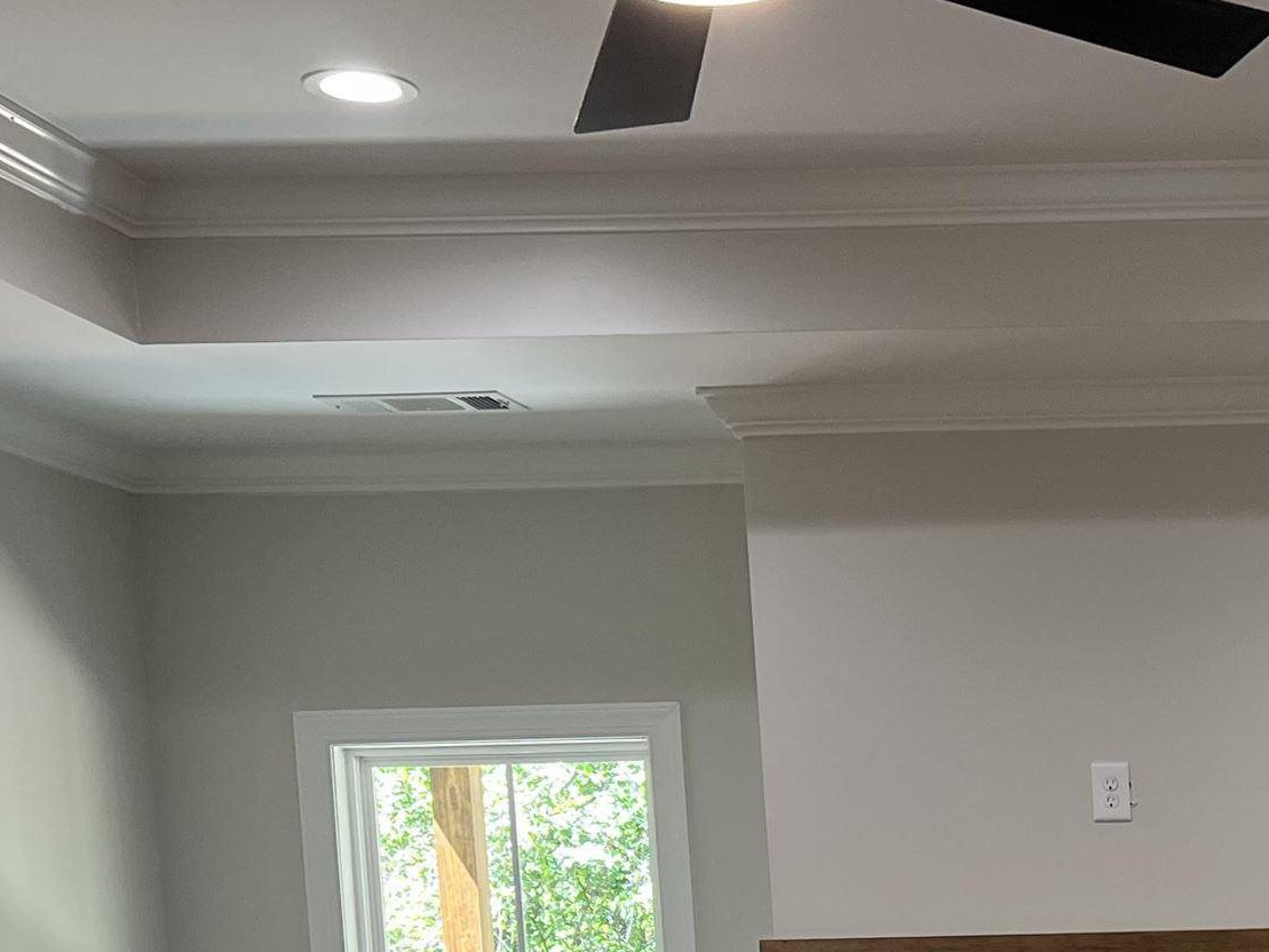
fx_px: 2640
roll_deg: +1.9
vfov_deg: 18.9
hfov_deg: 24.8
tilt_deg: -7.8
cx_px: 1472
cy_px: 1244
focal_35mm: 72
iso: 100
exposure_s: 1/120
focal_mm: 5.7
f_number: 1.5
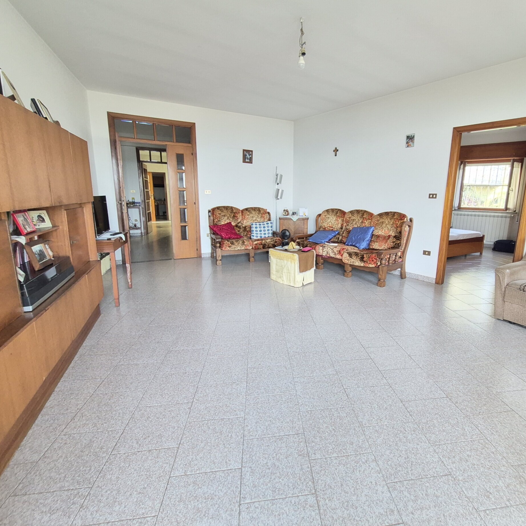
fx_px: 275
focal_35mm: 16
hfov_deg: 86.8
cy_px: 256
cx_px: 302
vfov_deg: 87.4
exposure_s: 1/50
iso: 640
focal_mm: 1.74
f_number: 2.2
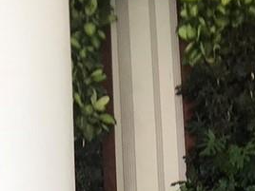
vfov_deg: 8.1
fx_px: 1230
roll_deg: +0.9
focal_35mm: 167
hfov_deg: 11.6
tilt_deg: +5.6
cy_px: 484
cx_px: -46
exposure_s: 1/222
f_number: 1.8
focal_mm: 3.99
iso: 20
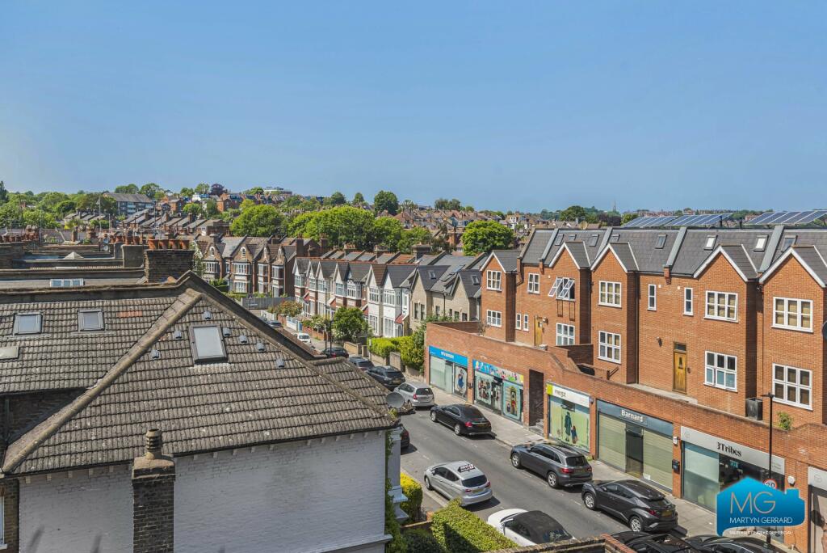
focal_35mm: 29
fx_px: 667
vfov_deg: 45.0
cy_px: 276
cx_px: 414
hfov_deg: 63.6
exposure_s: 1/1600
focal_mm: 29
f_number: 7.1
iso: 800
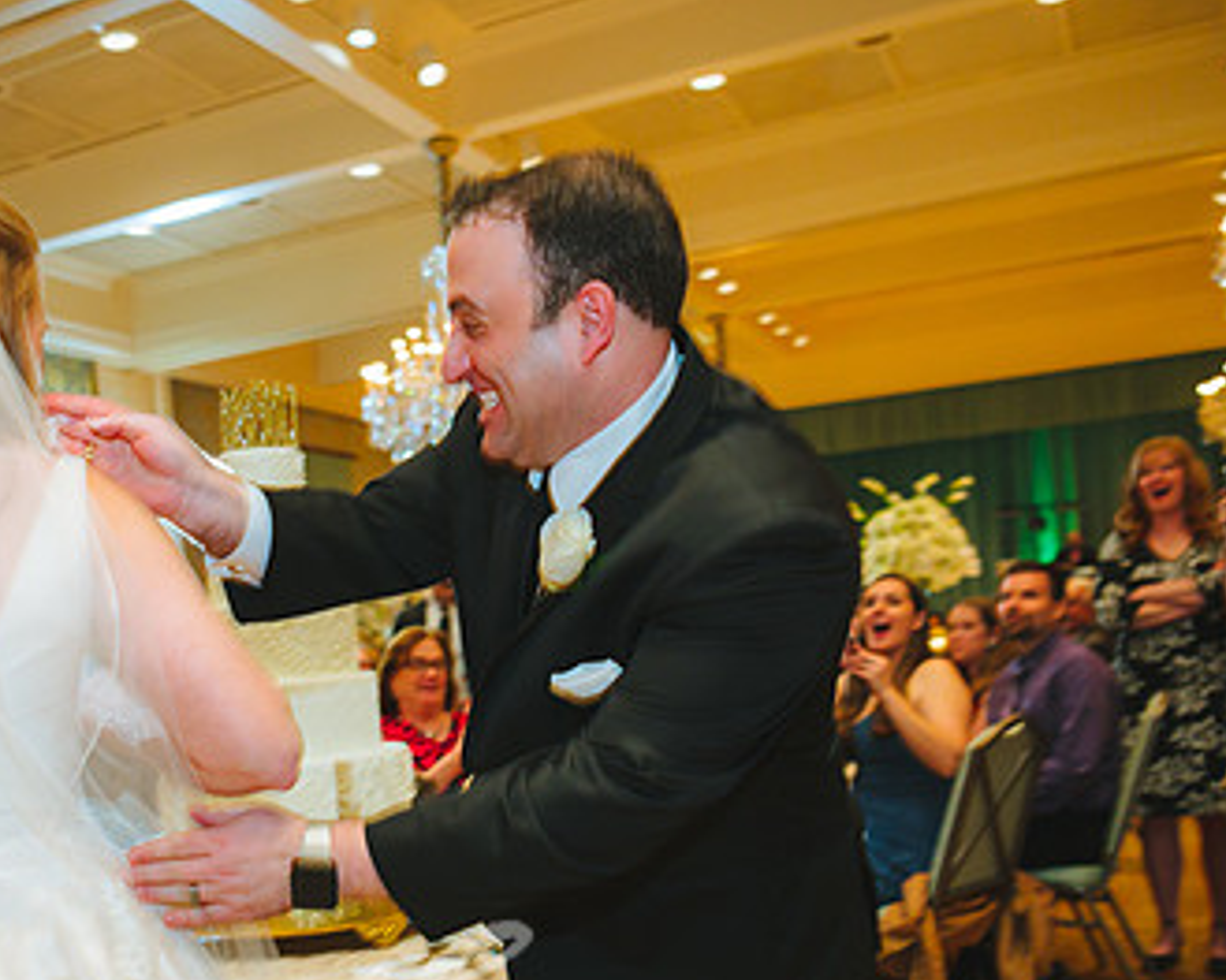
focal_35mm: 43
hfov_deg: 41.7
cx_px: 317
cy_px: 712
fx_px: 1560
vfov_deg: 34.3
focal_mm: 26
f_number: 2.8
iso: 1250
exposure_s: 1/60
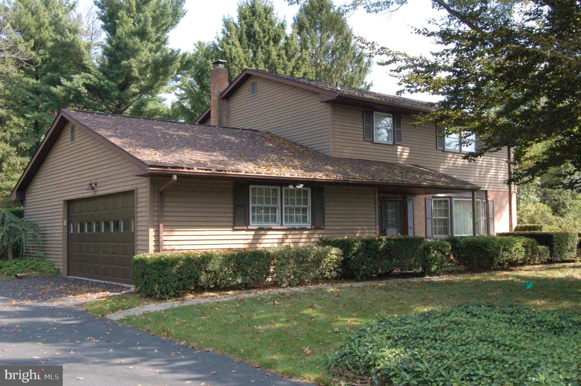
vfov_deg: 36.8
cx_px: 290
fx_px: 580
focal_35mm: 36
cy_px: 193
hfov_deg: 53.2
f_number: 13
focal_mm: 24
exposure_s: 1/160
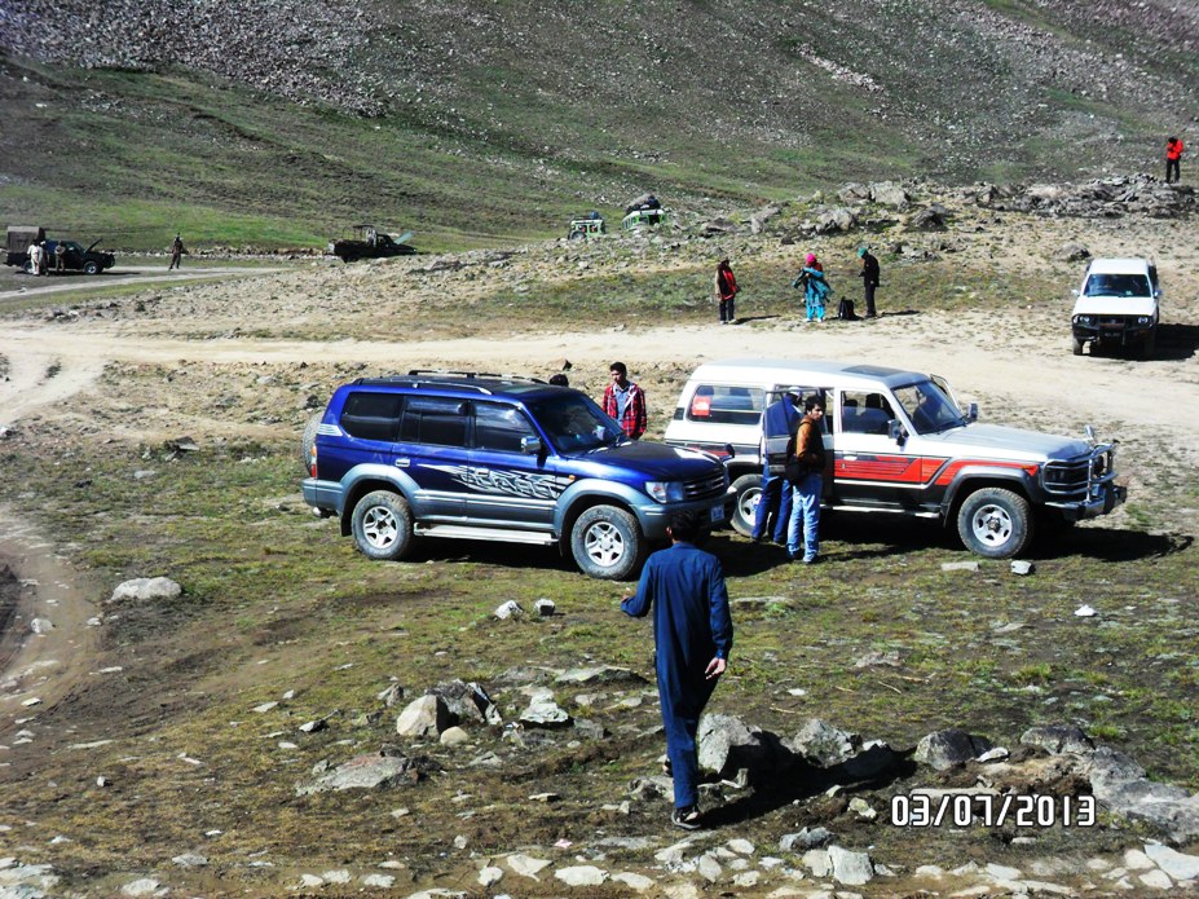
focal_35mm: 63
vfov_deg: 23.3
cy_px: 450
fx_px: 2182
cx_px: 600
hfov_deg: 30.7
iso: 80
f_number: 5.6
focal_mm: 11.2
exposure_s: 1/750
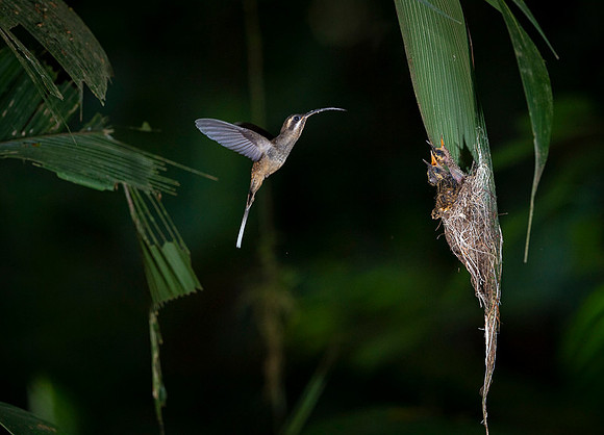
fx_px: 9088
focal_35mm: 528
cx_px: 320
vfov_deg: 2.7
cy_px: 217
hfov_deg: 3.8
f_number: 8
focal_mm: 500
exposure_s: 1/250
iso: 1250
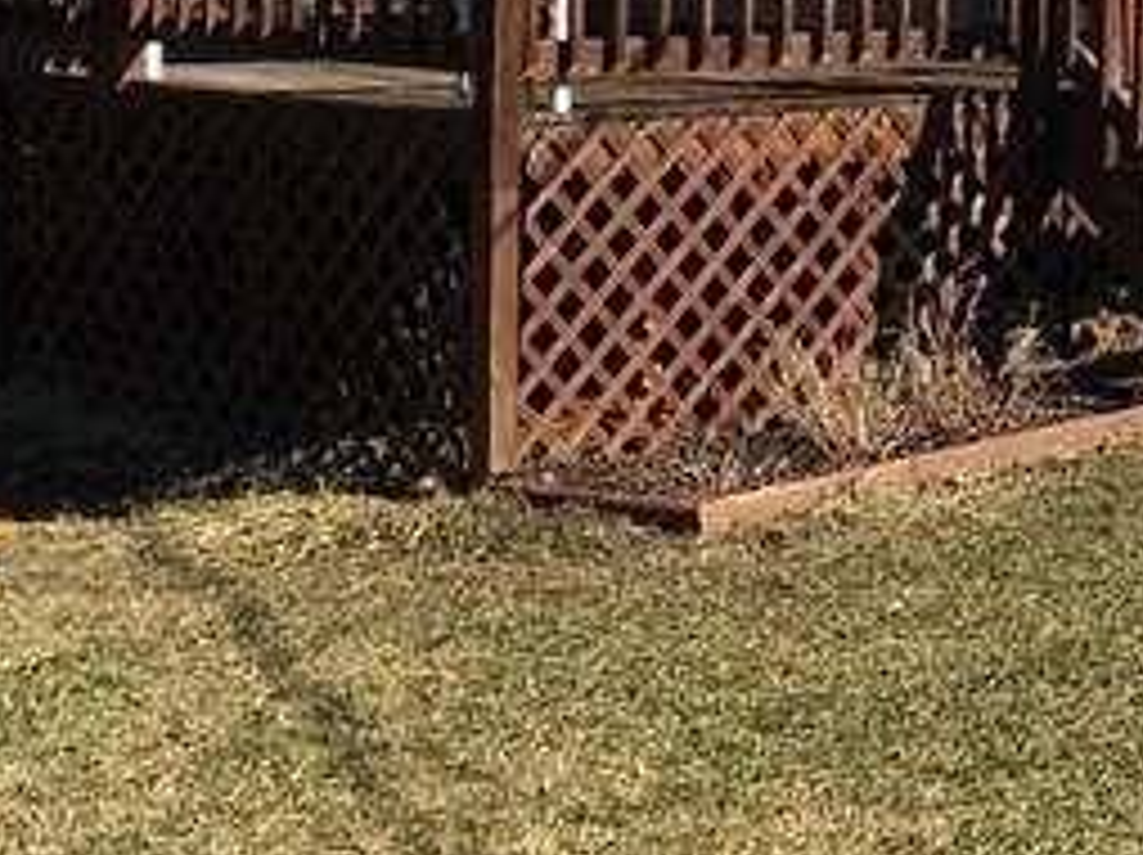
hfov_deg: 16.0
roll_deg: -0.6
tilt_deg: +2.5
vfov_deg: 12.2
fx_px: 3860
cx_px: 1454
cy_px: -324
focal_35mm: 117
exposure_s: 1/1282
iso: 25
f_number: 2.2
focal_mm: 4.15
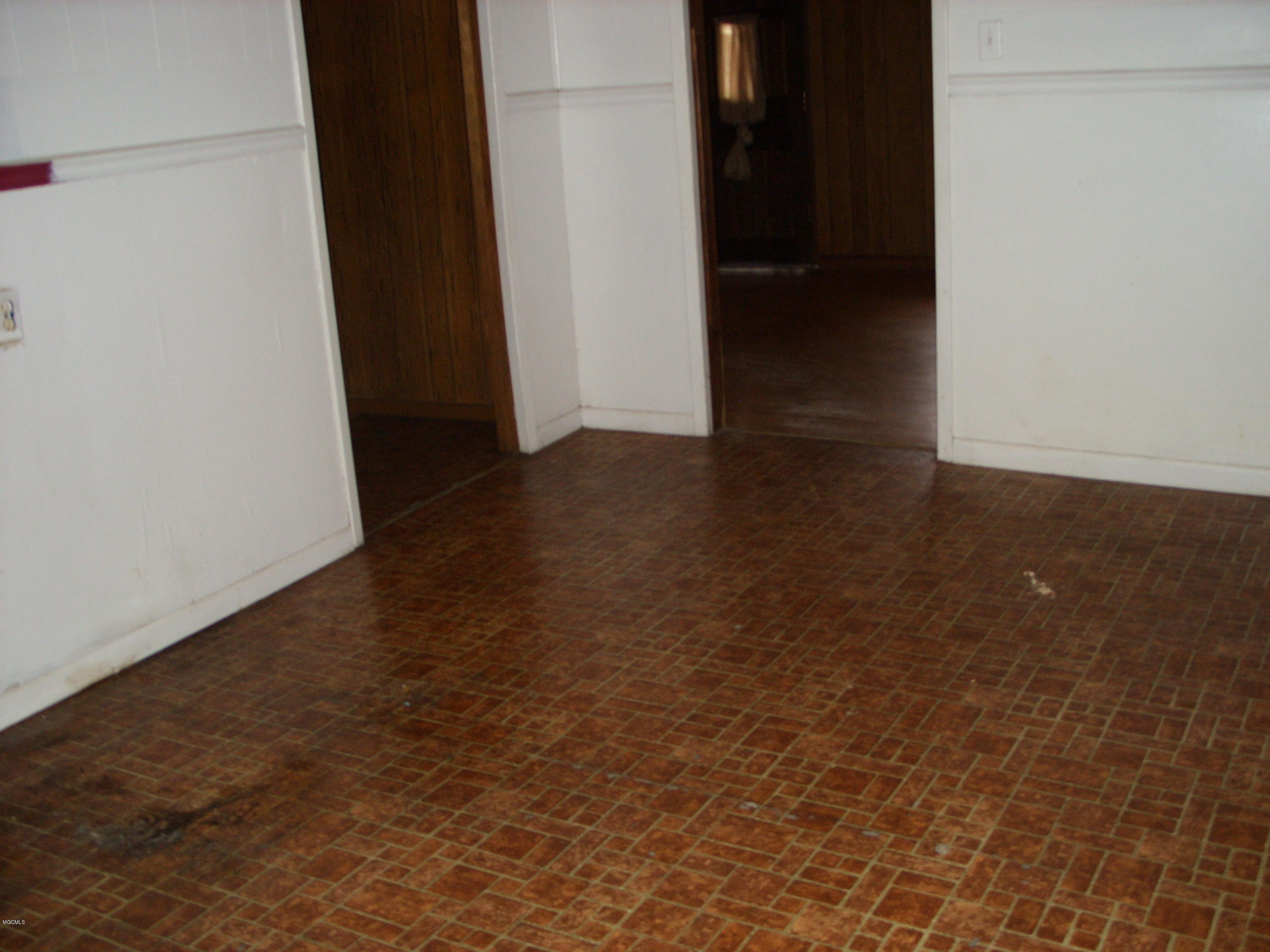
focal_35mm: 38
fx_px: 1394
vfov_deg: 37.7
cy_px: 476
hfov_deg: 49.0
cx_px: 635
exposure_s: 1/30
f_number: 2.8
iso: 200
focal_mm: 7.8
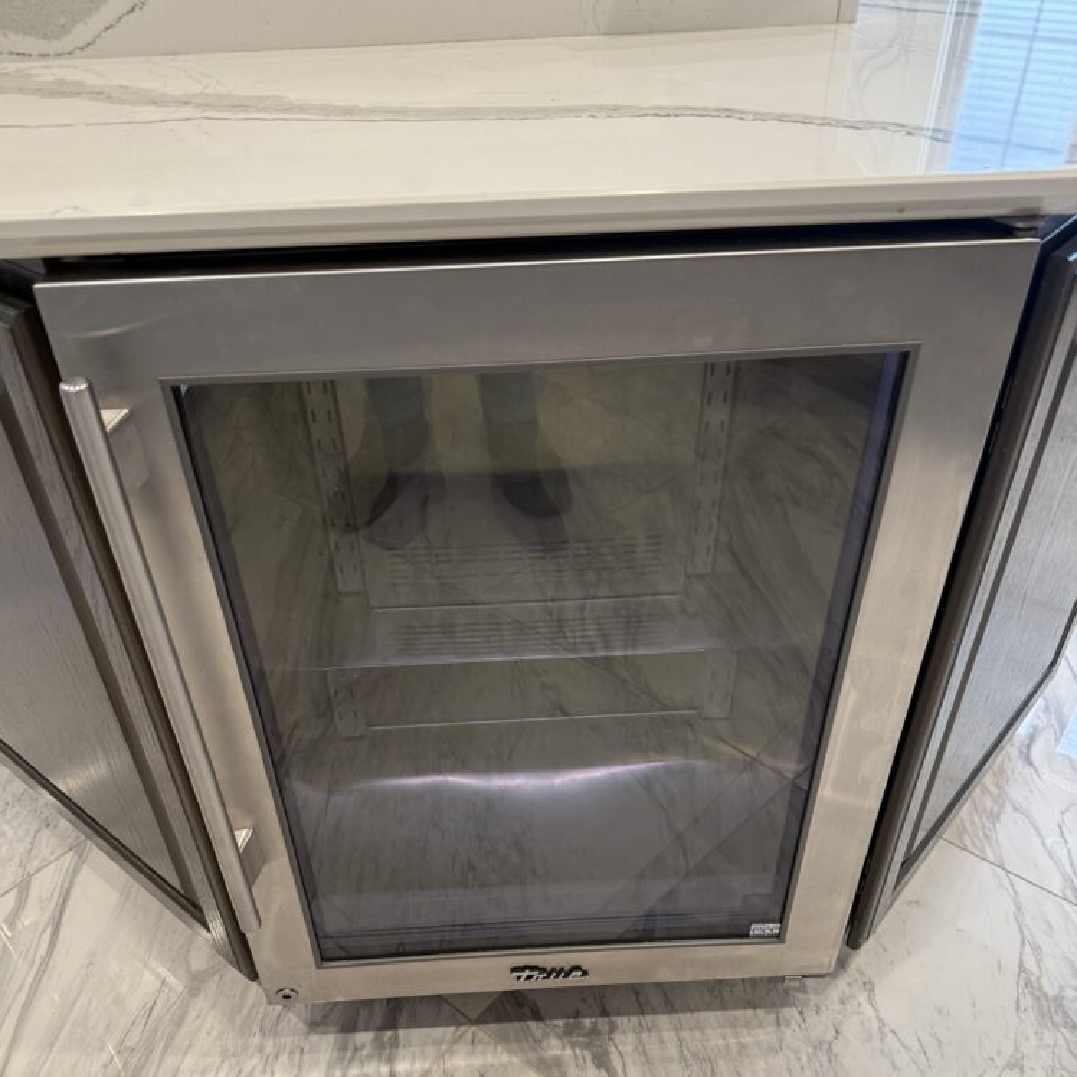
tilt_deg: -38.5
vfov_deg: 54.7
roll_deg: +1.6
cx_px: 530
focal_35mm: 29
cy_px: 698
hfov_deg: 55.6
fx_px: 1021
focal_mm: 6.76
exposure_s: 1/60
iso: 125
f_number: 1.78
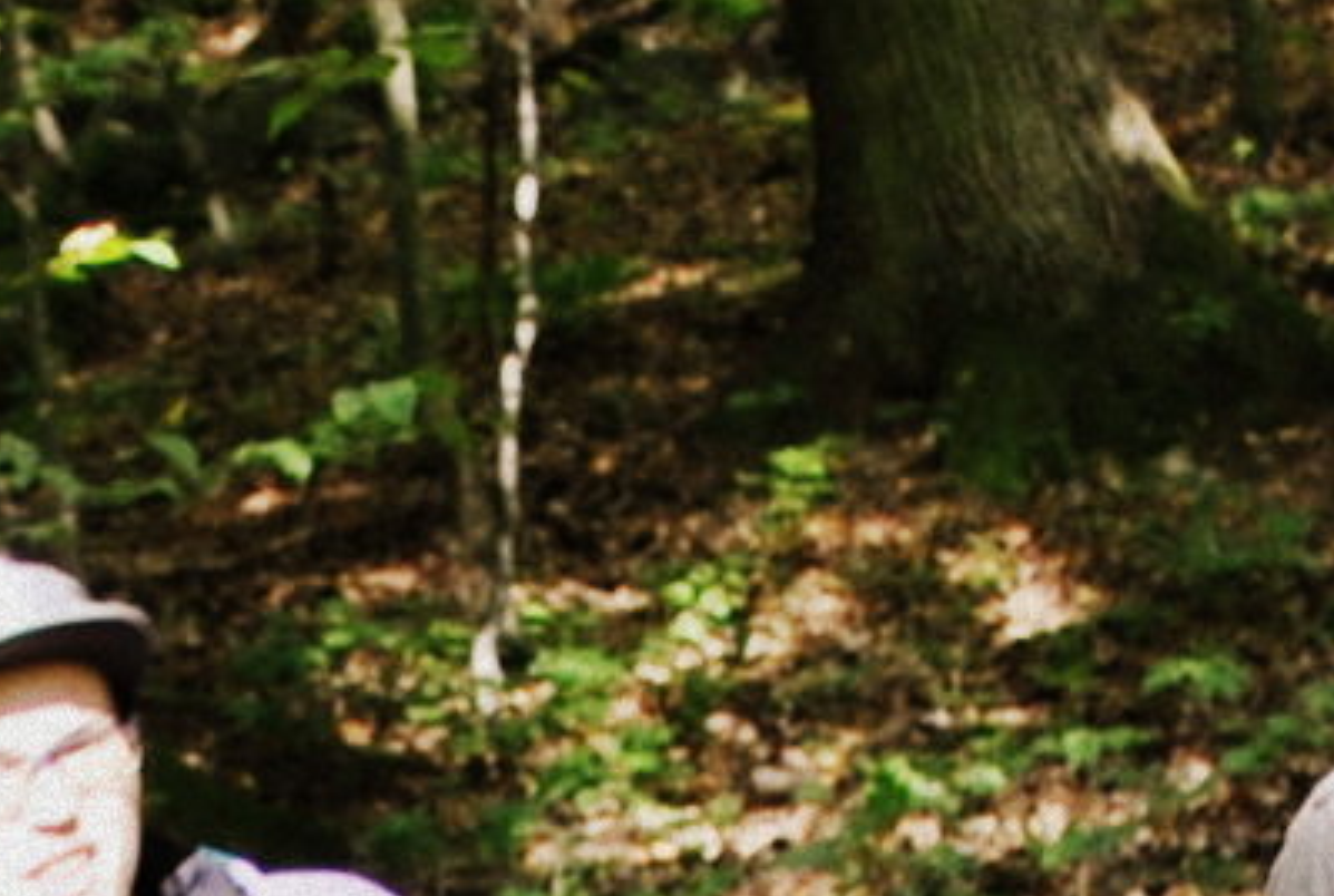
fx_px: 9693
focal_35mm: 261
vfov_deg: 5.0
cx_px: -241
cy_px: 2738
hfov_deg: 7.8
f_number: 4
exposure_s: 1/40
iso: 200
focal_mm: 24
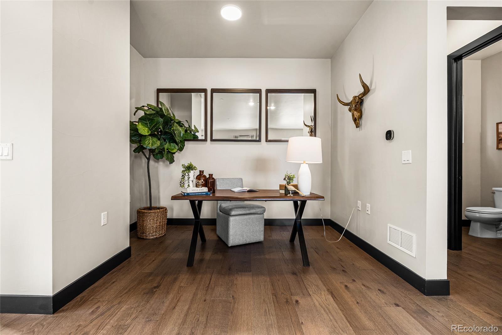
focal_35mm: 16
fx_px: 223
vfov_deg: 73.8
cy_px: 168
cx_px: 251
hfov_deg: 96.7
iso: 200
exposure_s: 1/1.67
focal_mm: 16
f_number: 8
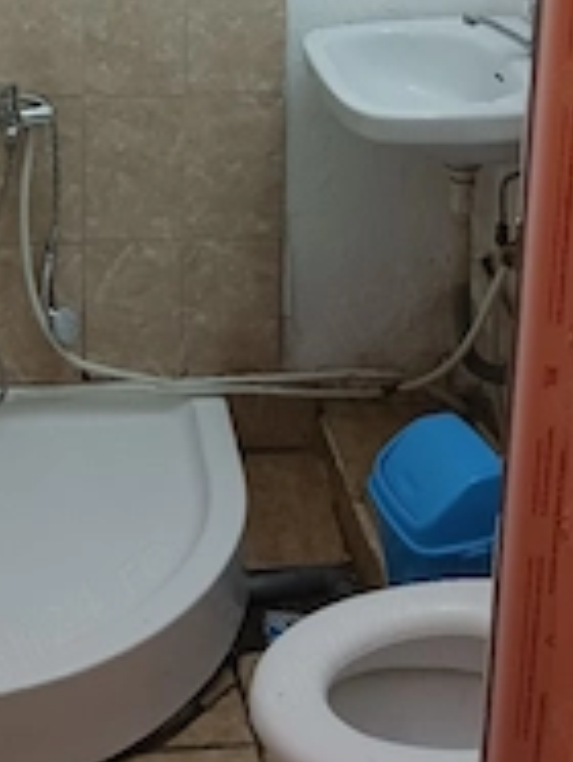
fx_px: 1277
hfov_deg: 24.9
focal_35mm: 58
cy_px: 49
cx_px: 123
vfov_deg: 31.3
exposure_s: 1/33.3
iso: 250
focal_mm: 4
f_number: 1.8
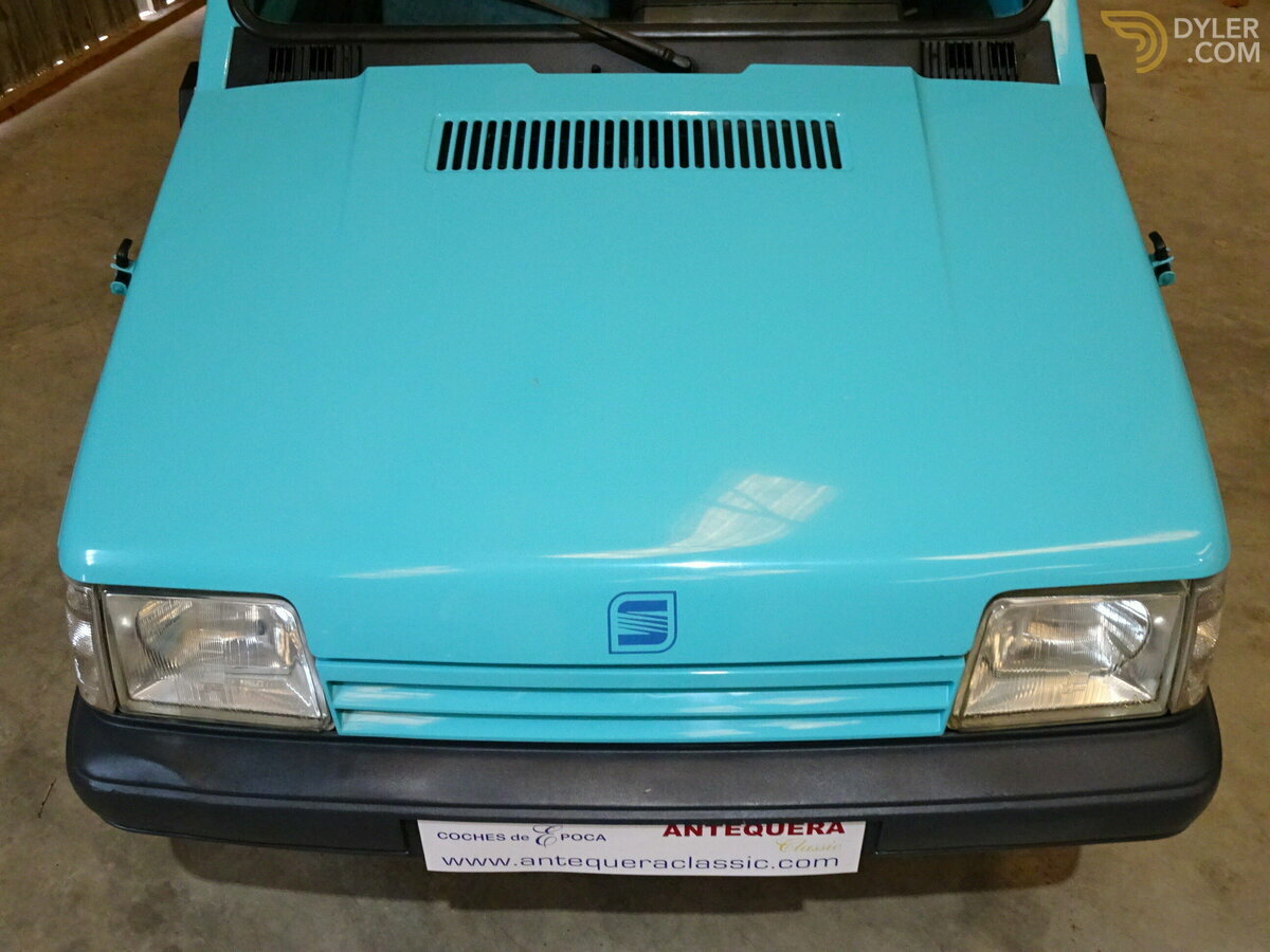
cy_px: 476
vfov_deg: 42.9
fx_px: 1211
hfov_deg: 55.4
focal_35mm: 33
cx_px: 635
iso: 640
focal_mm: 5.61
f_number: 4
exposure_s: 1/40
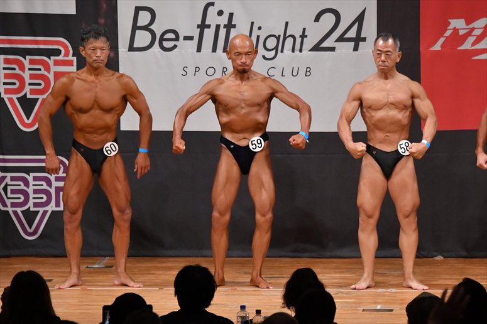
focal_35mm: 255
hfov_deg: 8.1
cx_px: 244
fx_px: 3448
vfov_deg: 5.4
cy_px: 162
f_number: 5.6
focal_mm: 170
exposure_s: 1/400
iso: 6400
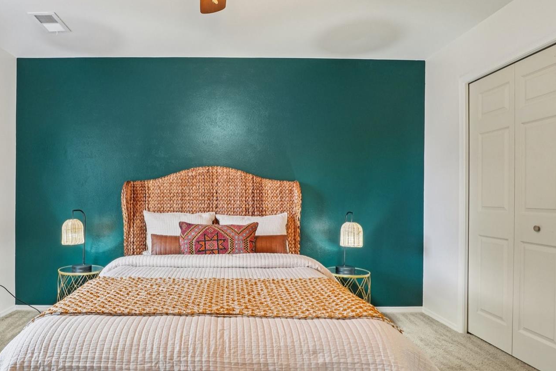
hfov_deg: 81.2
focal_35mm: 21
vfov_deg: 60.3
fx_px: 318
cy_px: 203
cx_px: 220
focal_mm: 11
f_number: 8
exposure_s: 1/15
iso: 800
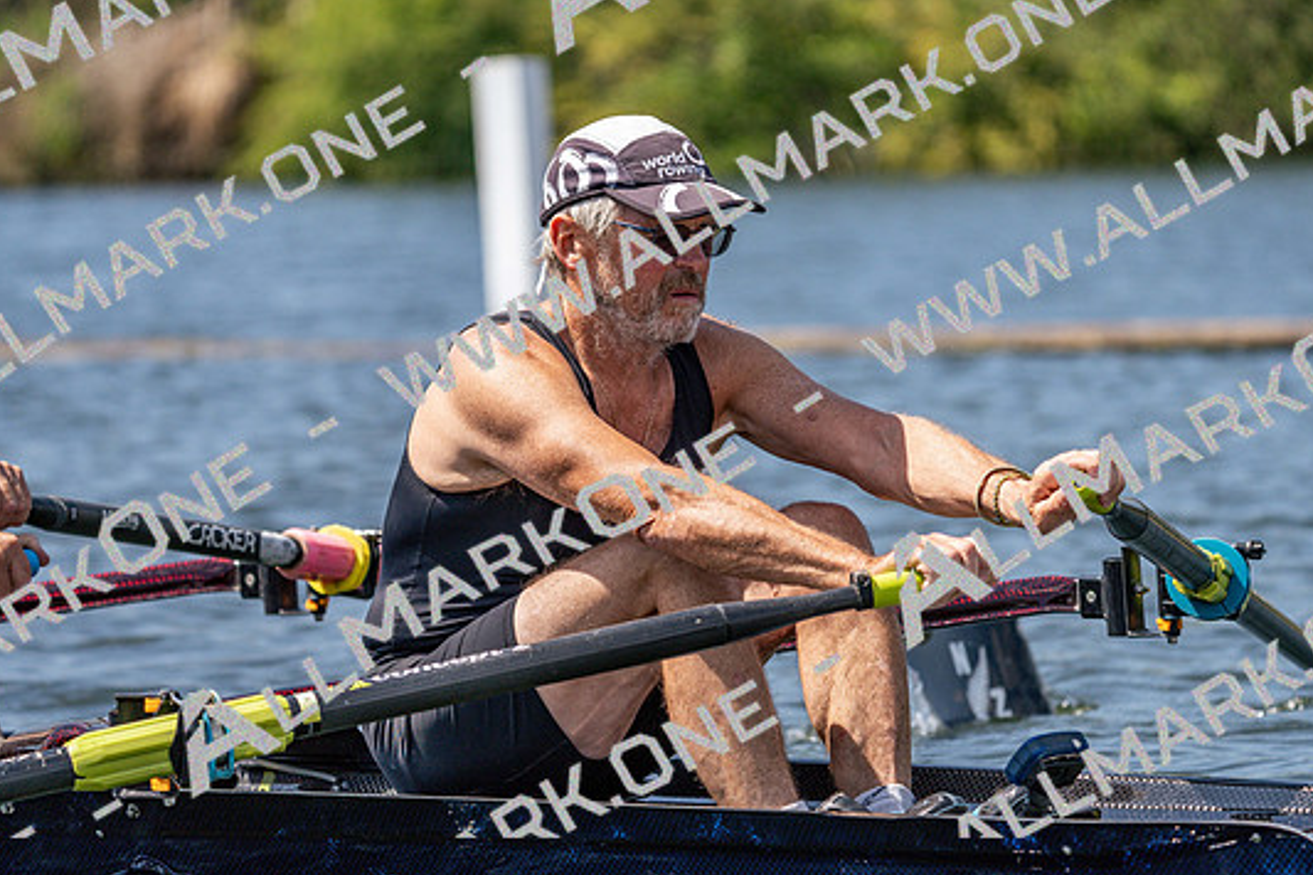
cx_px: 682
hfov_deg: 7.6
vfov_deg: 5.1
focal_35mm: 270
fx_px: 9844
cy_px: 415
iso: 320
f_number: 5.6
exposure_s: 1/2000
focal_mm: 248
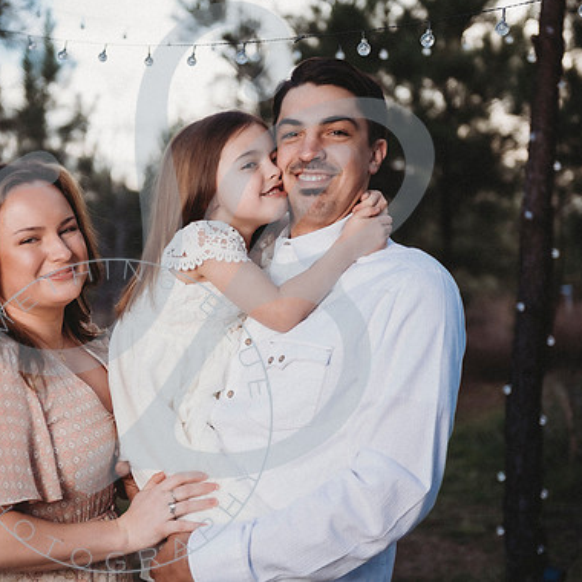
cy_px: 260
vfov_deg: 24.3
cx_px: 233
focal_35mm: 71
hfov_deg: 24.3
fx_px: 1351
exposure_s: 1/200
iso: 100
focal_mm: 50
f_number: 2.8
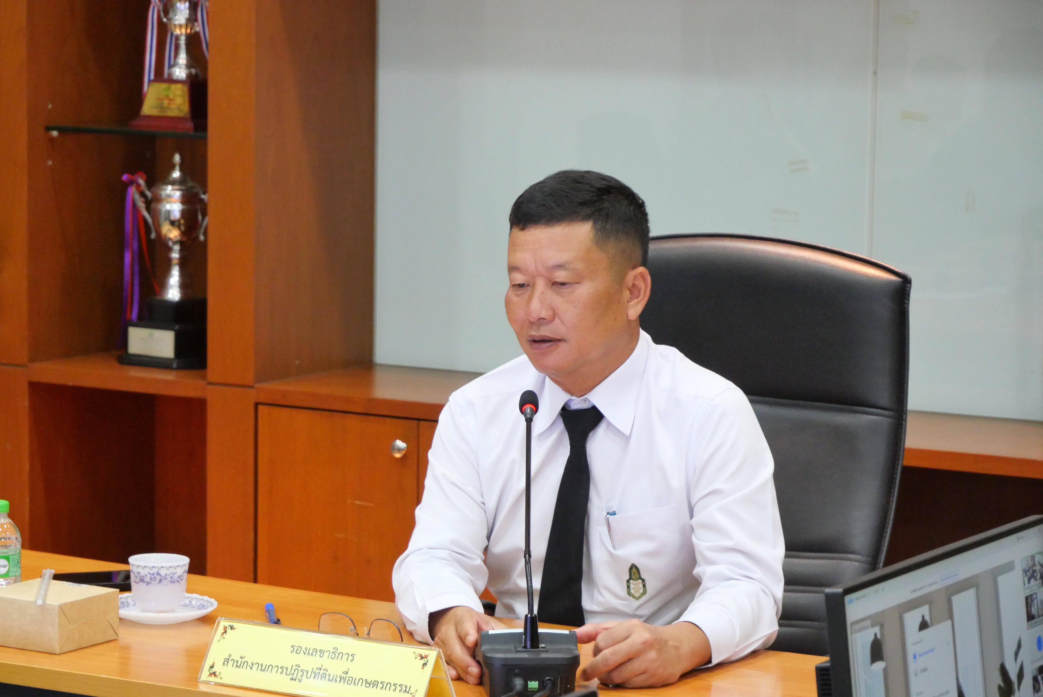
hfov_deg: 16.5
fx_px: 3595
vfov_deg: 11.1
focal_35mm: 124
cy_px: 348
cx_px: 522
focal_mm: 60
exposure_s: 1/30
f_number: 5.6
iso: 3200
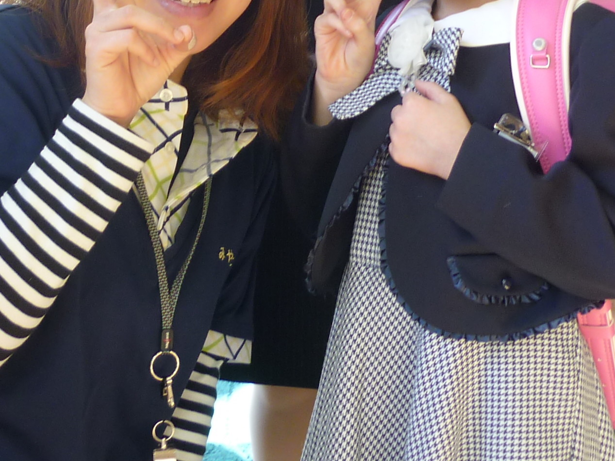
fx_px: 1510
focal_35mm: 85
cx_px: 280
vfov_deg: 16.6
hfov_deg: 23.0
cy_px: -107
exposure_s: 1/30
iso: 100
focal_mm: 5.5
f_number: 2.8
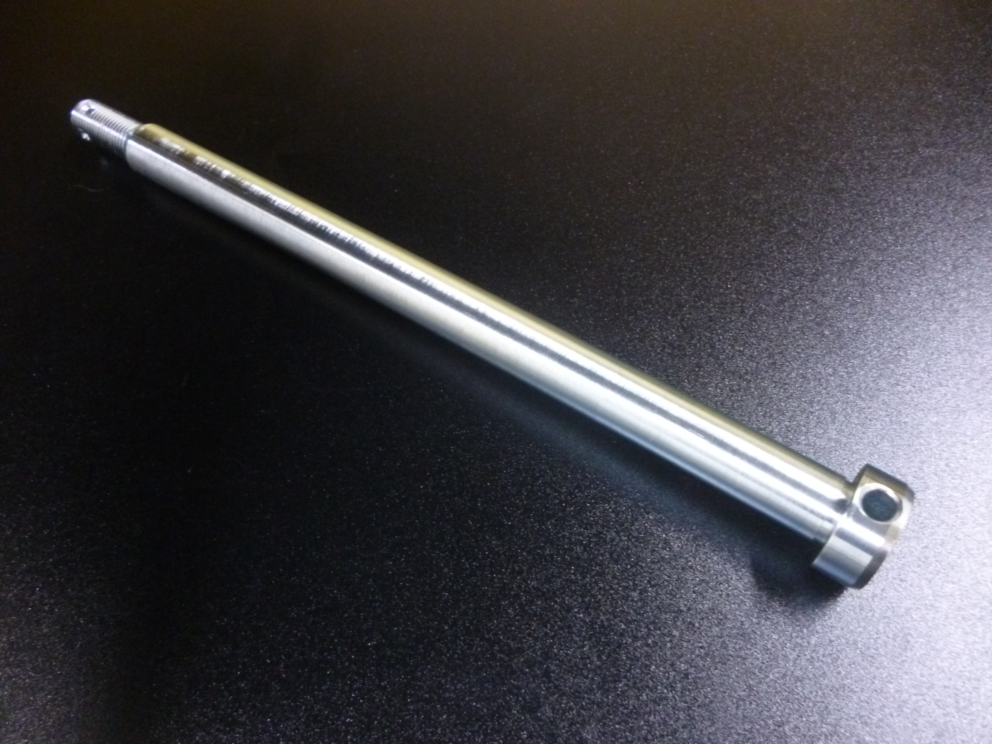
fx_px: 802
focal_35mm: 28
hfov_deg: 63.4
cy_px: 372
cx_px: 496
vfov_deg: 49.7
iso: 500
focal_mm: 5
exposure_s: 1/8
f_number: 3.1
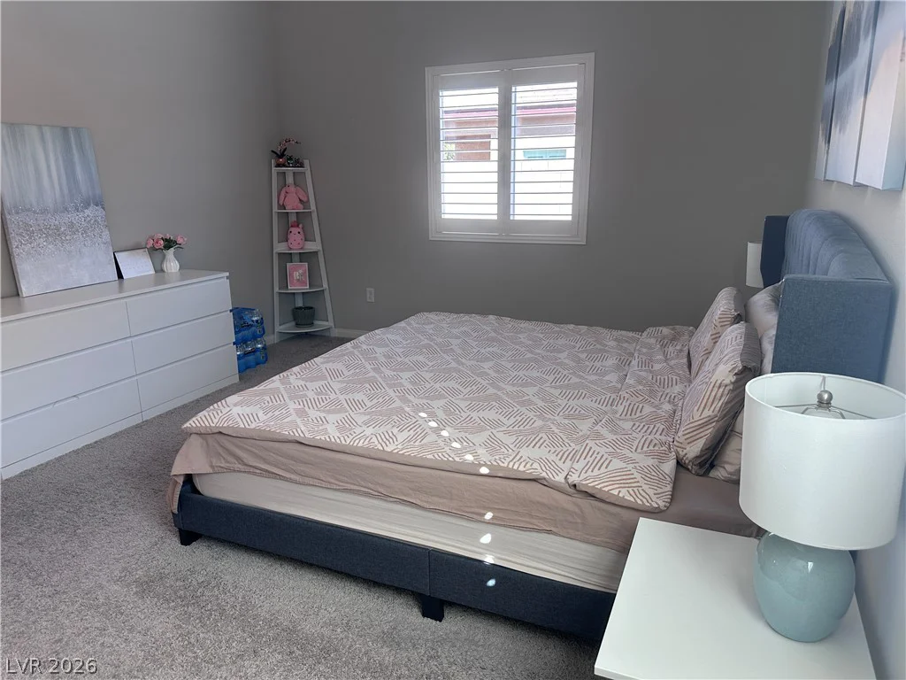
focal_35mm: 24
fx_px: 628
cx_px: 453
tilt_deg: -14.0
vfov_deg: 56.8
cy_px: 340
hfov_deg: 71.6
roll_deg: +0.7
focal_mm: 6.86
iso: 125
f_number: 1.78
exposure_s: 1/120
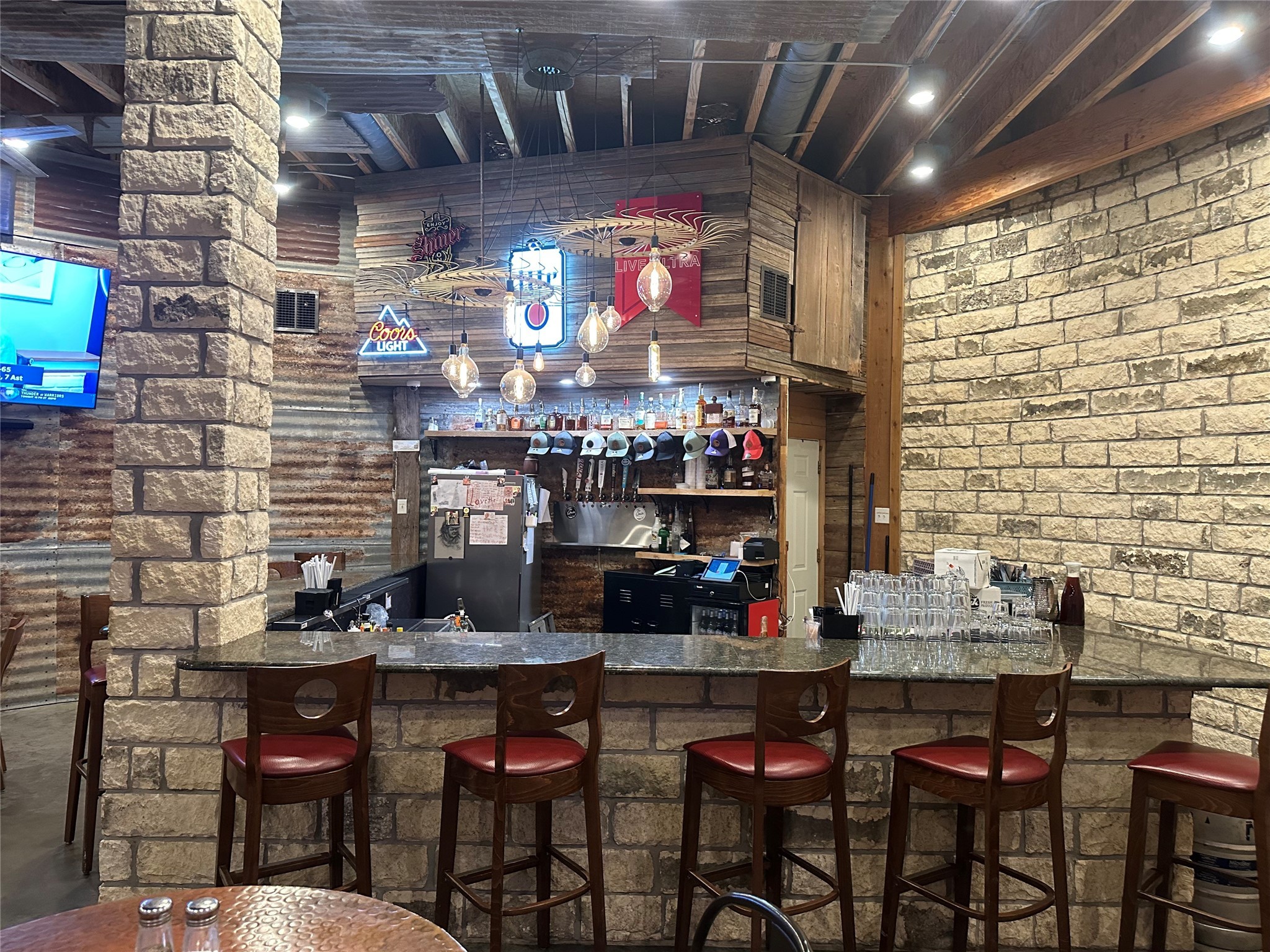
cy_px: 476
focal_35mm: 24
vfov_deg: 56.8
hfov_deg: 71.6
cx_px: 635
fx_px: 881
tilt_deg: +2.2
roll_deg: -0.6
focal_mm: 6.86
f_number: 1.78
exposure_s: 1/60
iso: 500
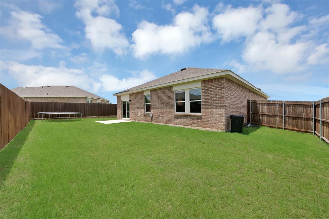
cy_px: 110
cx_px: 164
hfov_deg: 108.3
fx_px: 119
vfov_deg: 85.5
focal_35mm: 13
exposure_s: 1/400
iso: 640
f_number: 9
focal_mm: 13
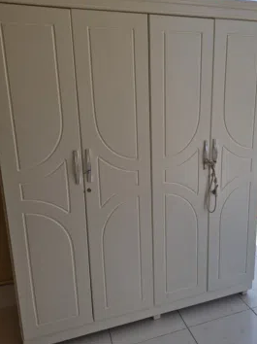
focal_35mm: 26
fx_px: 258
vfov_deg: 67.2
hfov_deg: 52.9
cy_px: 158
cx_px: 144
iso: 80
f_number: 1.8
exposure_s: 1/3640
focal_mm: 5.4
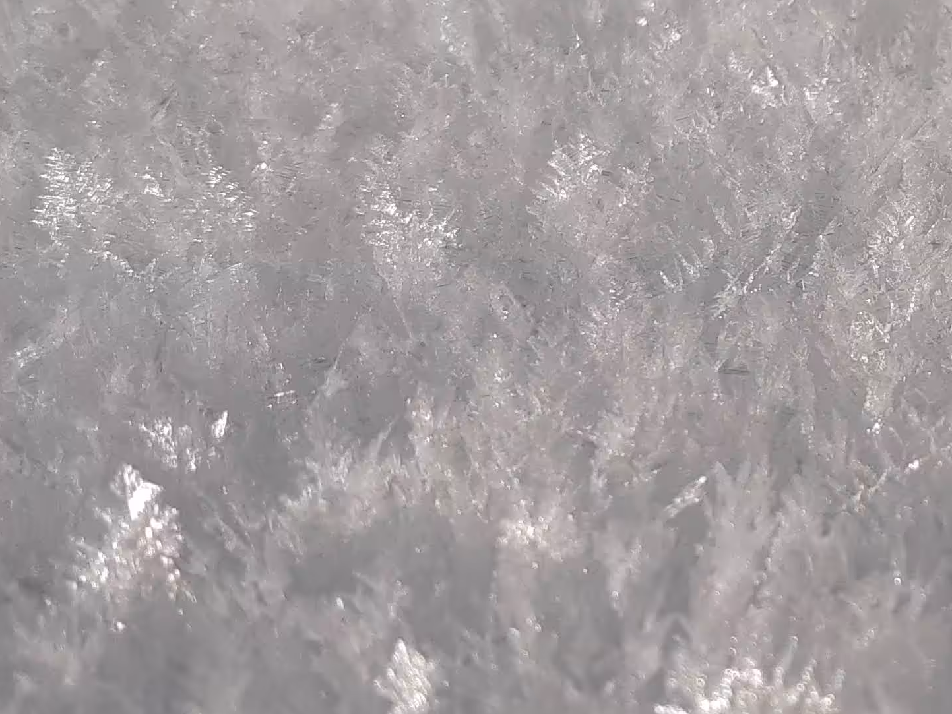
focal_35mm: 83
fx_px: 2283
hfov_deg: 22.0
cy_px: 221
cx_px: 1110
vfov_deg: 17.7
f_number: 1.7
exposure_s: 1/6329
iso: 40
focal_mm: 3.92
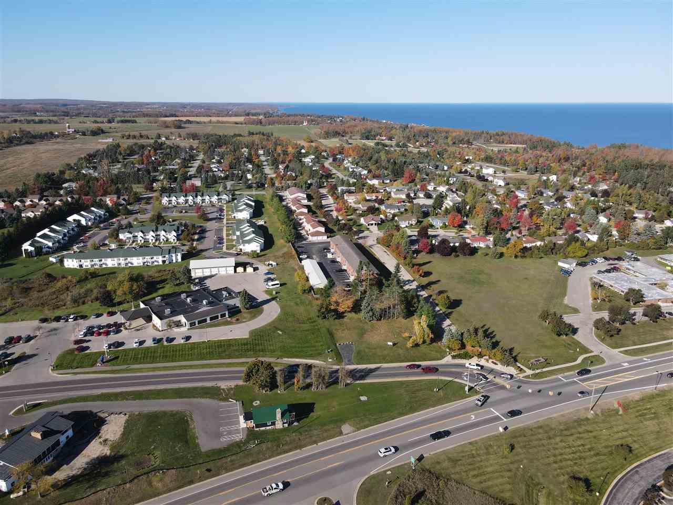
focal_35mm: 24
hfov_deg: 71.6
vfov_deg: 56.8
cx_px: 336
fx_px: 467
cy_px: 252
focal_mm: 4.5
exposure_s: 1/640
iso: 100
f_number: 2.8
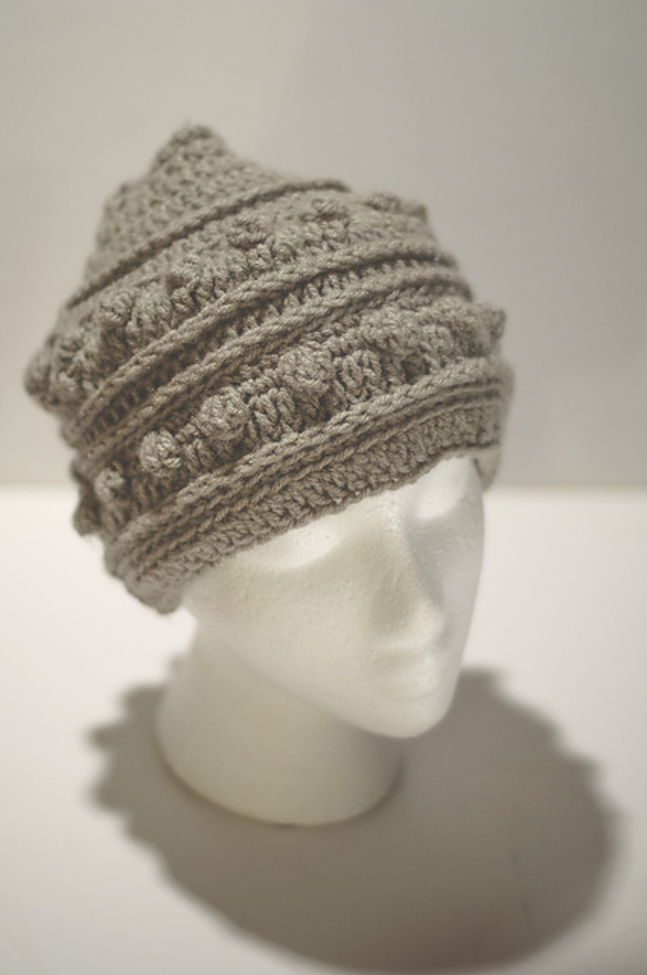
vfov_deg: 27.0
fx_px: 2027
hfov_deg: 18.1
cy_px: 488
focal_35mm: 75
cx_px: 324
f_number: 1.8
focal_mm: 50
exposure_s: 1/100
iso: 500
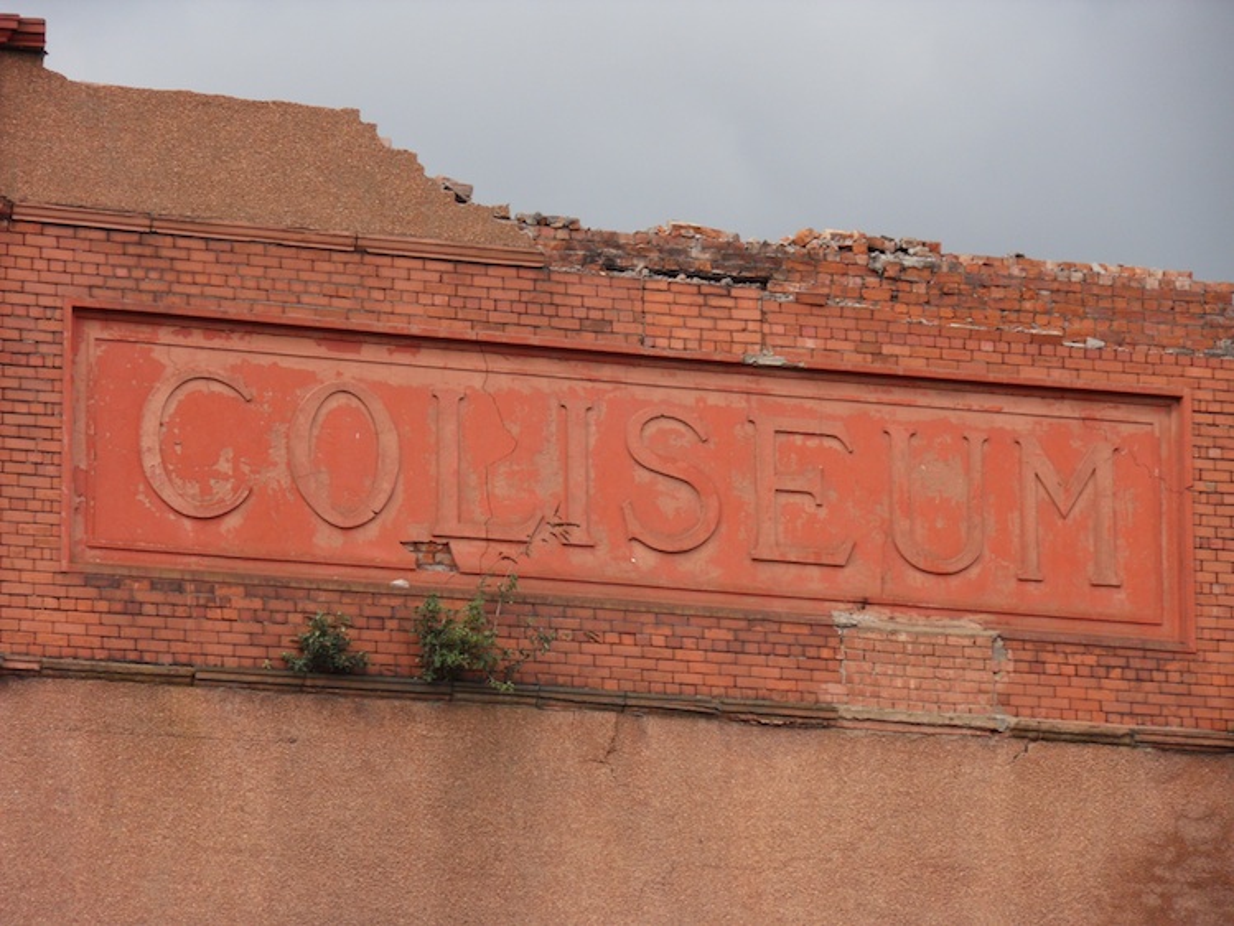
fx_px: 6988
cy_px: 463
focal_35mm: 196
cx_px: 617
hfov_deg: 10.1
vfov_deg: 7.6
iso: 100
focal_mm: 35.3
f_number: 5.9
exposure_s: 1/125
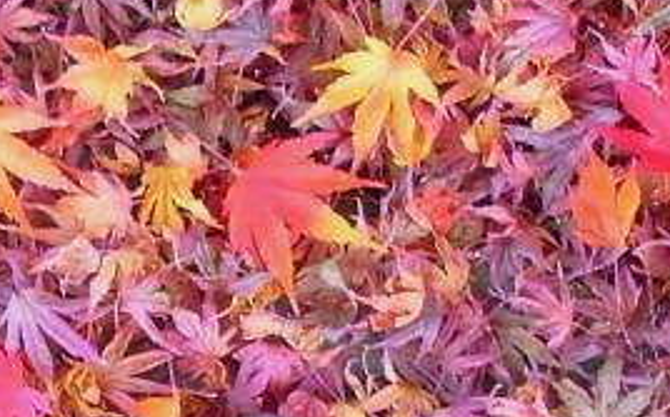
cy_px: 407
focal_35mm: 146
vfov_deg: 8.9
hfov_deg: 14.1
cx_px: -10
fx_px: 2664
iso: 400
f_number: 3.5
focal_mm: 6.3
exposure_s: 1/14.4
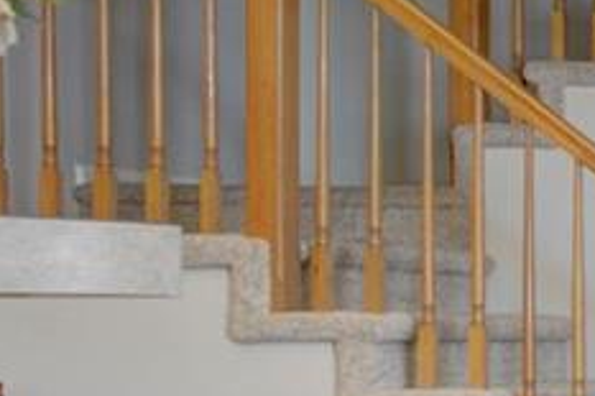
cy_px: 313
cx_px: 1956
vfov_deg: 14.2
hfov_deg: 10.3
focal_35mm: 96
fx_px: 1585
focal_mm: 14
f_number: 8
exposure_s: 1/15
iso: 400
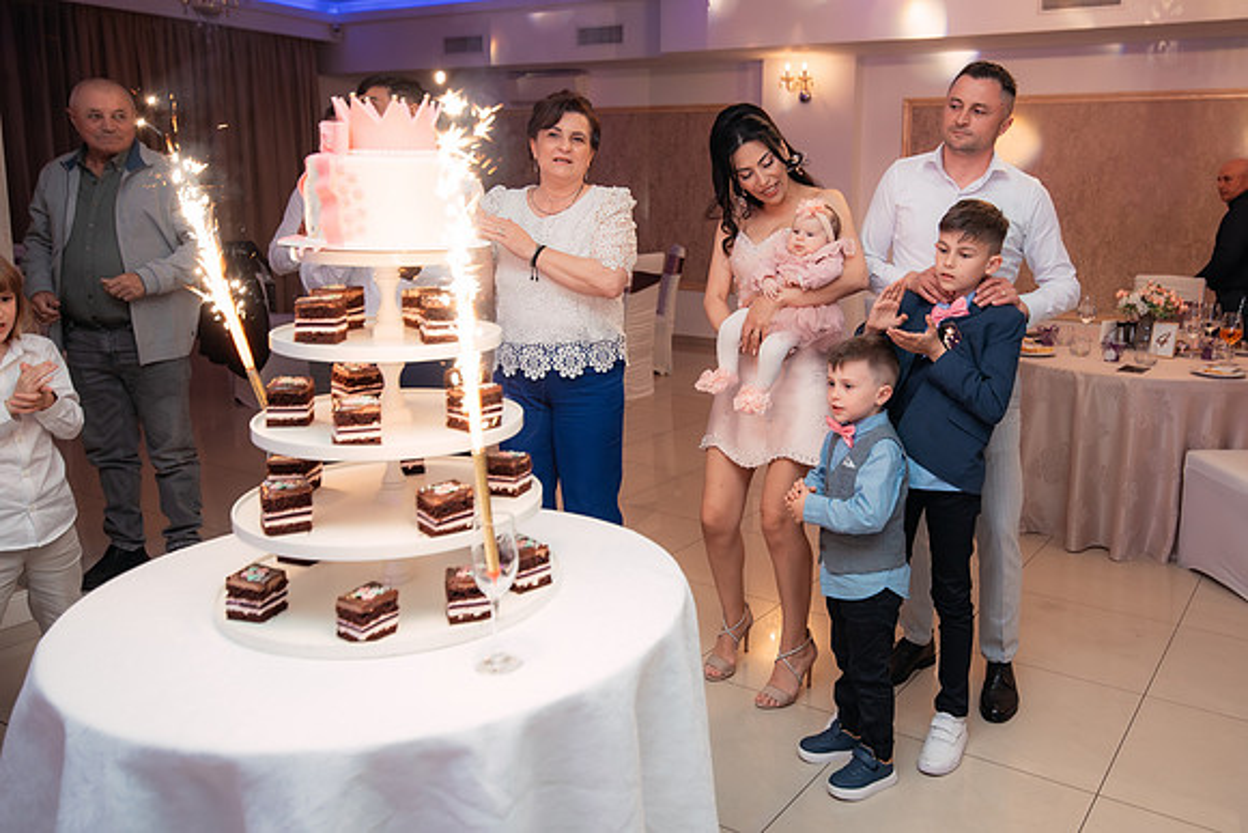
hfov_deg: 61.4
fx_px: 1039
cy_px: 353
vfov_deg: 43.5
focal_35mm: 30
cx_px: 748
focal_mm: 25
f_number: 2.8
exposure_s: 1/200
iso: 1600
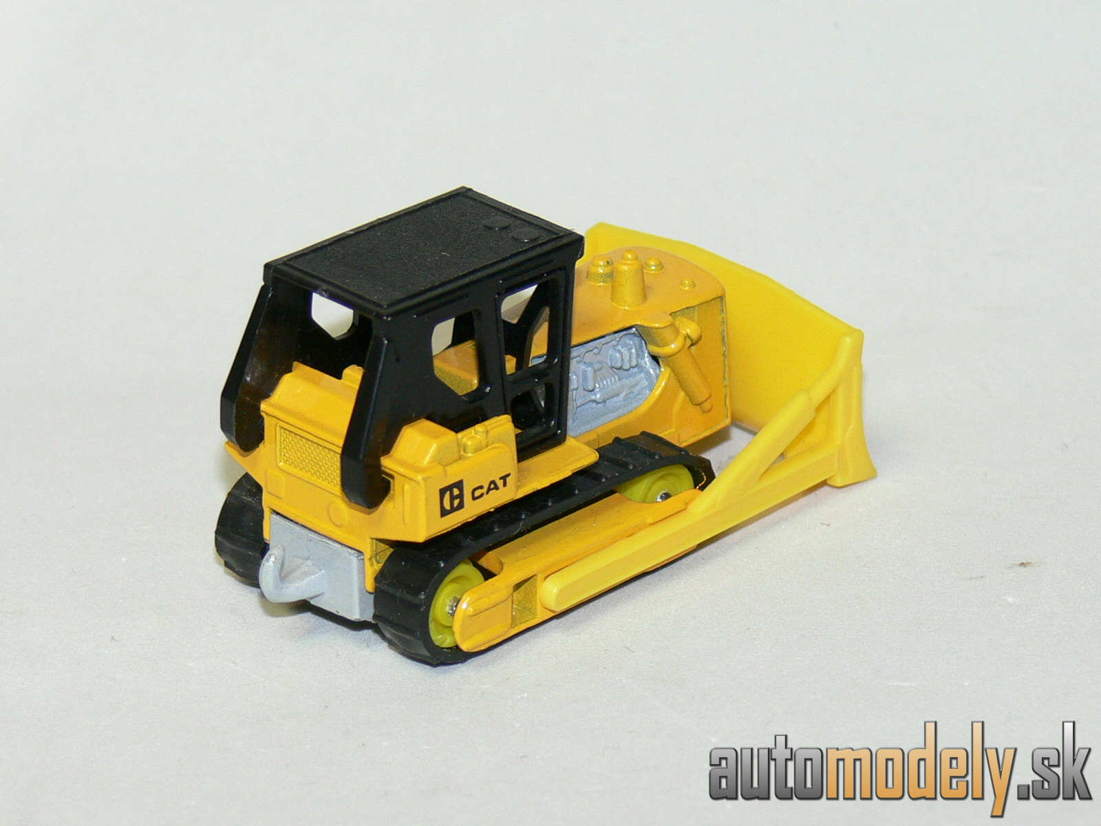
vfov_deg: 9.2
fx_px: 5153
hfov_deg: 12.2
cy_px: 413
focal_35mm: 162
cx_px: 550
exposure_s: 1/30
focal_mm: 21.7
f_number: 3.2
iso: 100
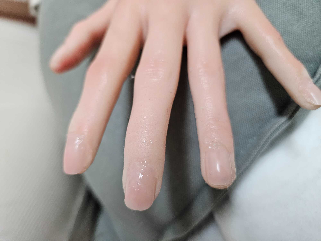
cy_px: 120
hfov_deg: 73.9
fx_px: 213
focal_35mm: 23
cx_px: 160
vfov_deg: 58.9
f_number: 1.8
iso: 500
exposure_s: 1/120
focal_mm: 5.4
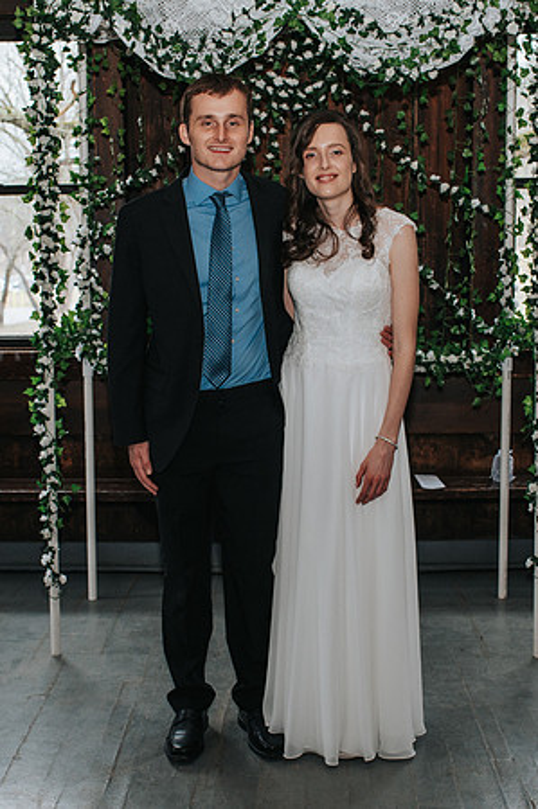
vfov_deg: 36.9
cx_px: 269
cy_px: 416
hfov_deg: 25.0
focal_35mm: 54
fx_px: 1214
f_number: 4.5
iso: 1000
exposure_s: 1/200
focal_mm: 35
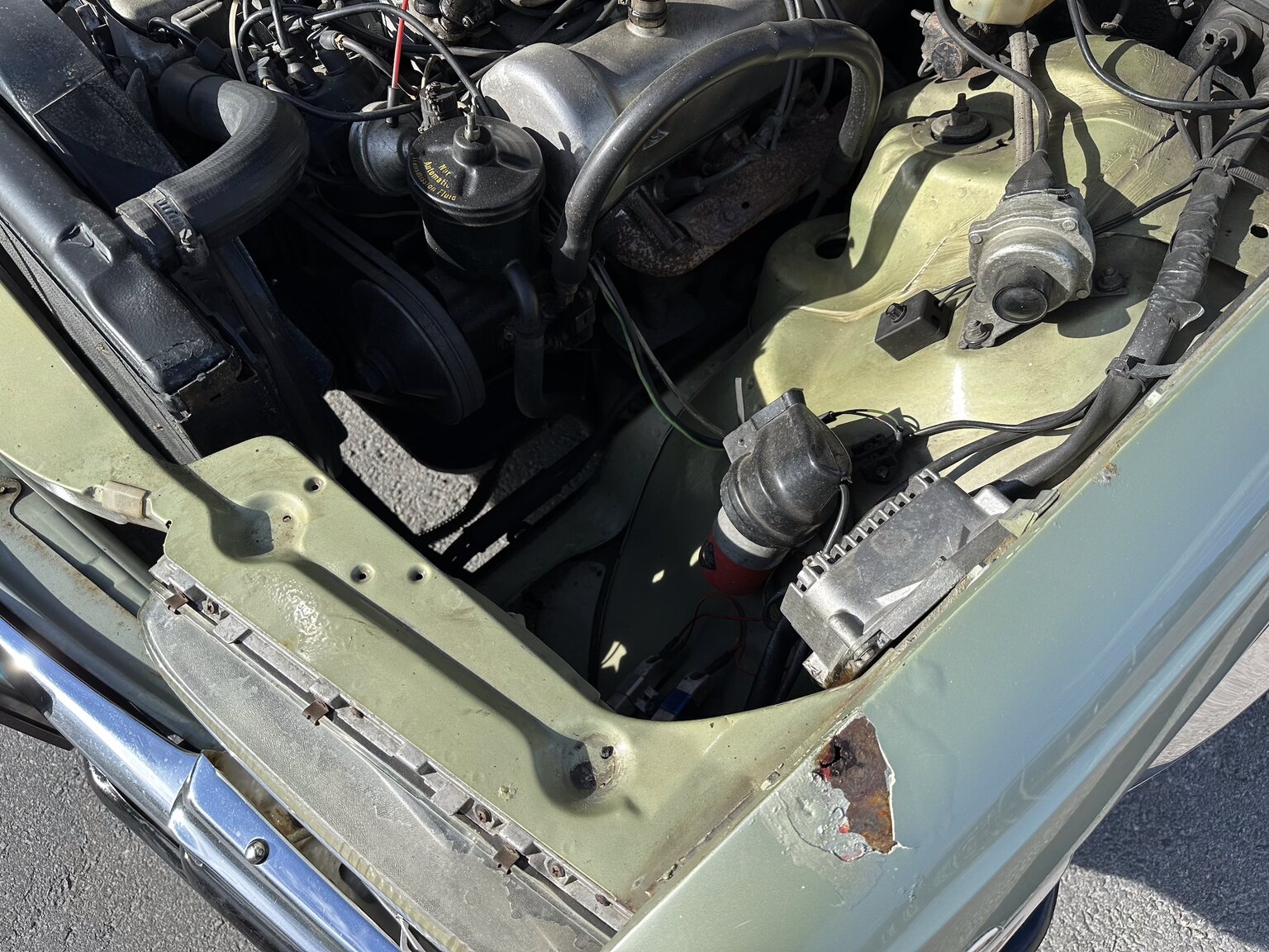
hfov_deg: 71.6
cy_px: 476
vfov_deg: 56.8
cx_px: 634
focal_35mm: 24
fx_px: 880
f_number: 1.78
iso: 80
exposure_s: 1/2070
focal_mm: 6.86
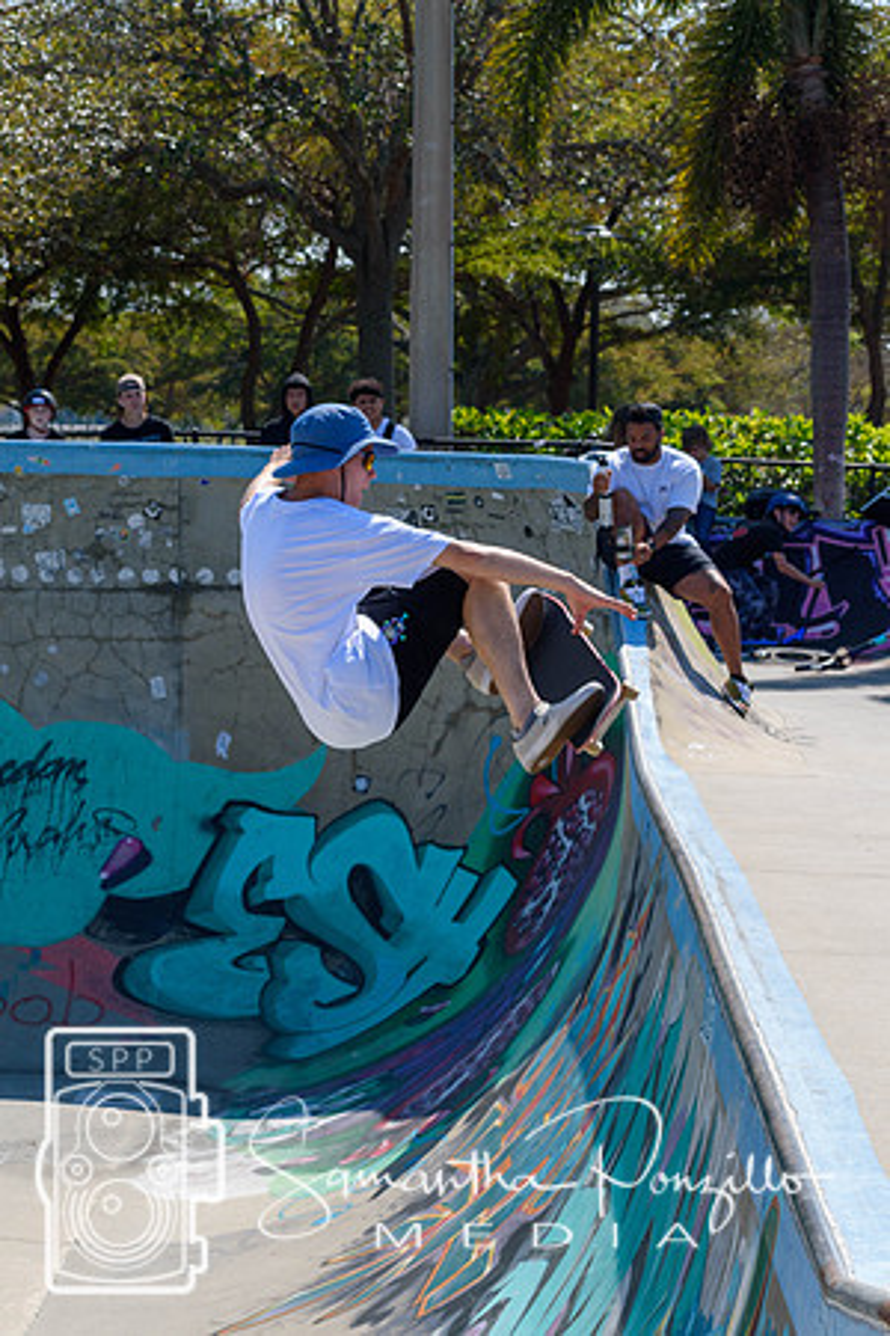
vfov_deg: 19.5
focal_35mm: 105
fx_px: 3893
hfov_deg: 13.0
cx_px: 445
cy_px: 668
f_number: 7.1
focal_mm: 70
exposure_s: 1/800
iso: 200
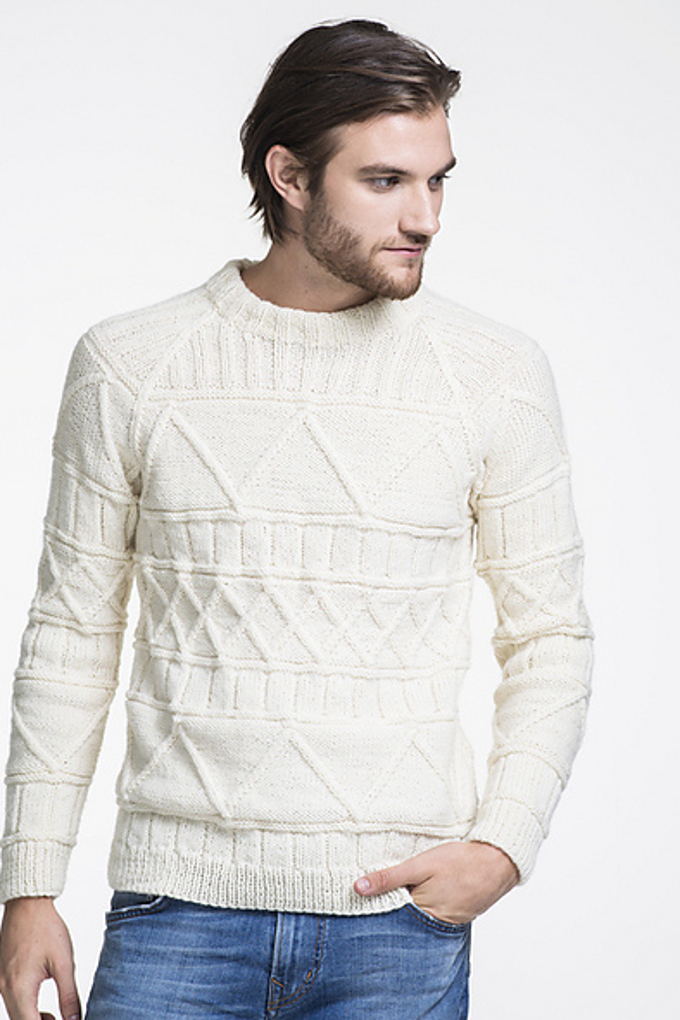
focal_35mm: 92
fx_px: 2606
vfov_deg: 22.1
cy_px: 487
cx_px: 337
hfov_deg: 14.9
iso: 100
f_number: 10
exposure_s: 1/200
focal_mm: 85
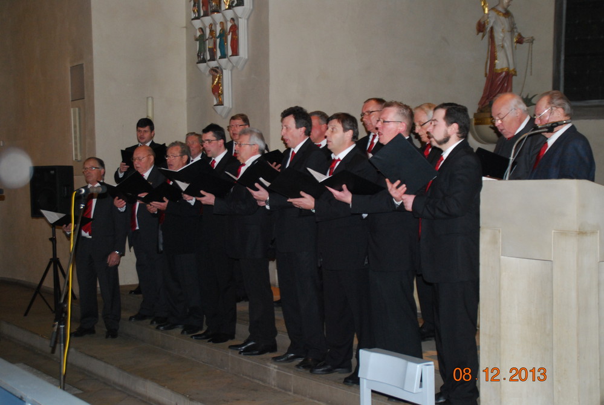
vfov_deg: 25.8
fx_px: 882
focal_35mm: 52
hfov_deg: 37.8
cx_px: 302
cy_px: 202
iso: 800
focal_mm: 35
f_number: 5
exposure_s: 1/60
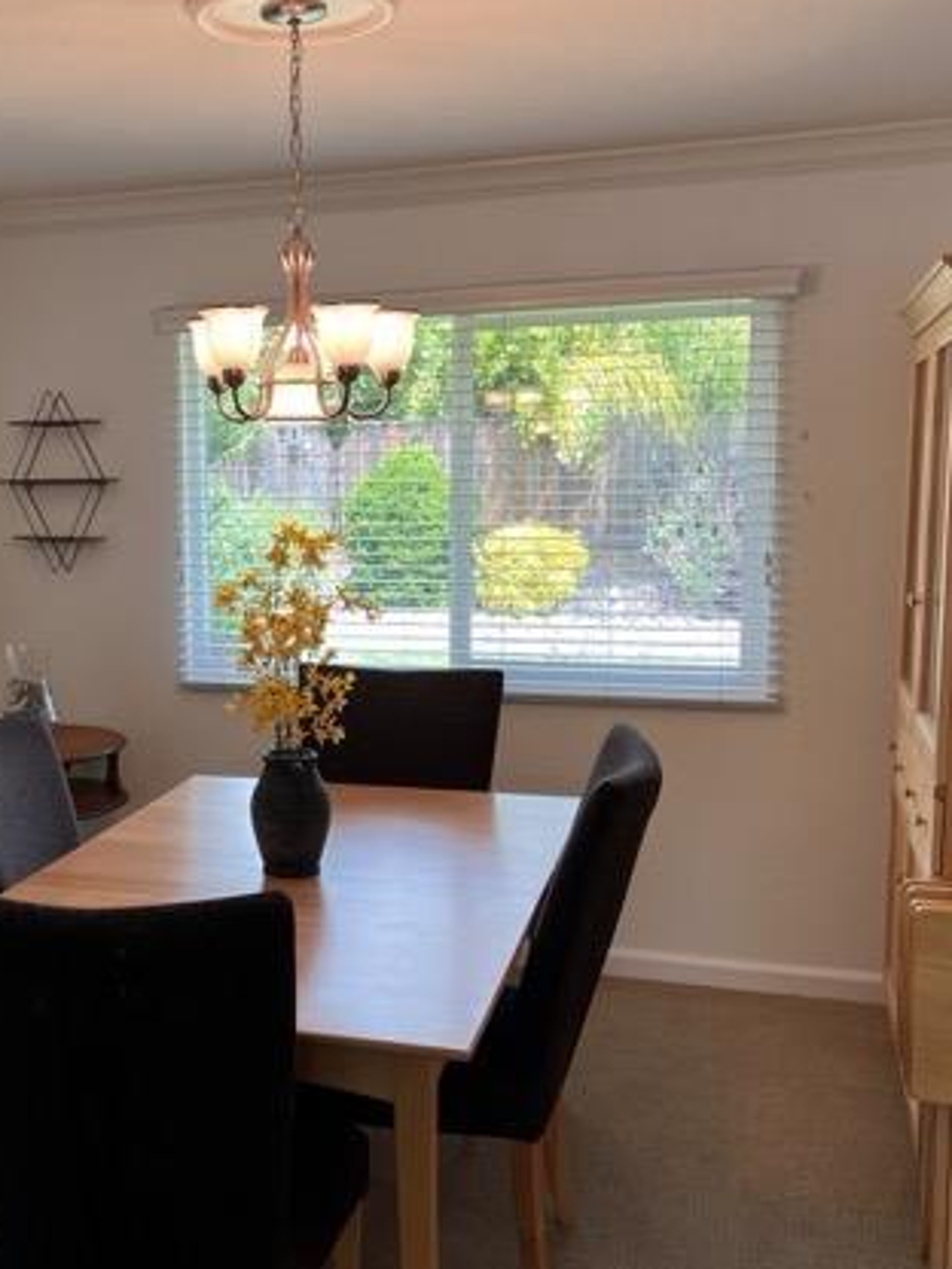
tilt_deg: -8.2
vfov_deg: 46.8
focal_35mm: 40
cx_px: 223
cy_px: 656
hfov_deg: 35.1
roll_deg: +0.8
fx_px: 1467
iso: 40
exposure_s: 1/120
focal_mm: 5.7
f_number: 1.5
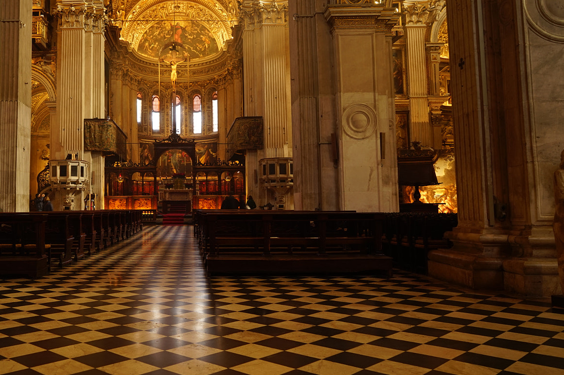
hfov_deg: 55.8
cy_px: 166
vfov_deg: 39.9
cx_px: 179
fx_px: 517
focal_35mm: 33
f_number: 4
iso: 100
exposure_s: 1/4
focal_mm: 24
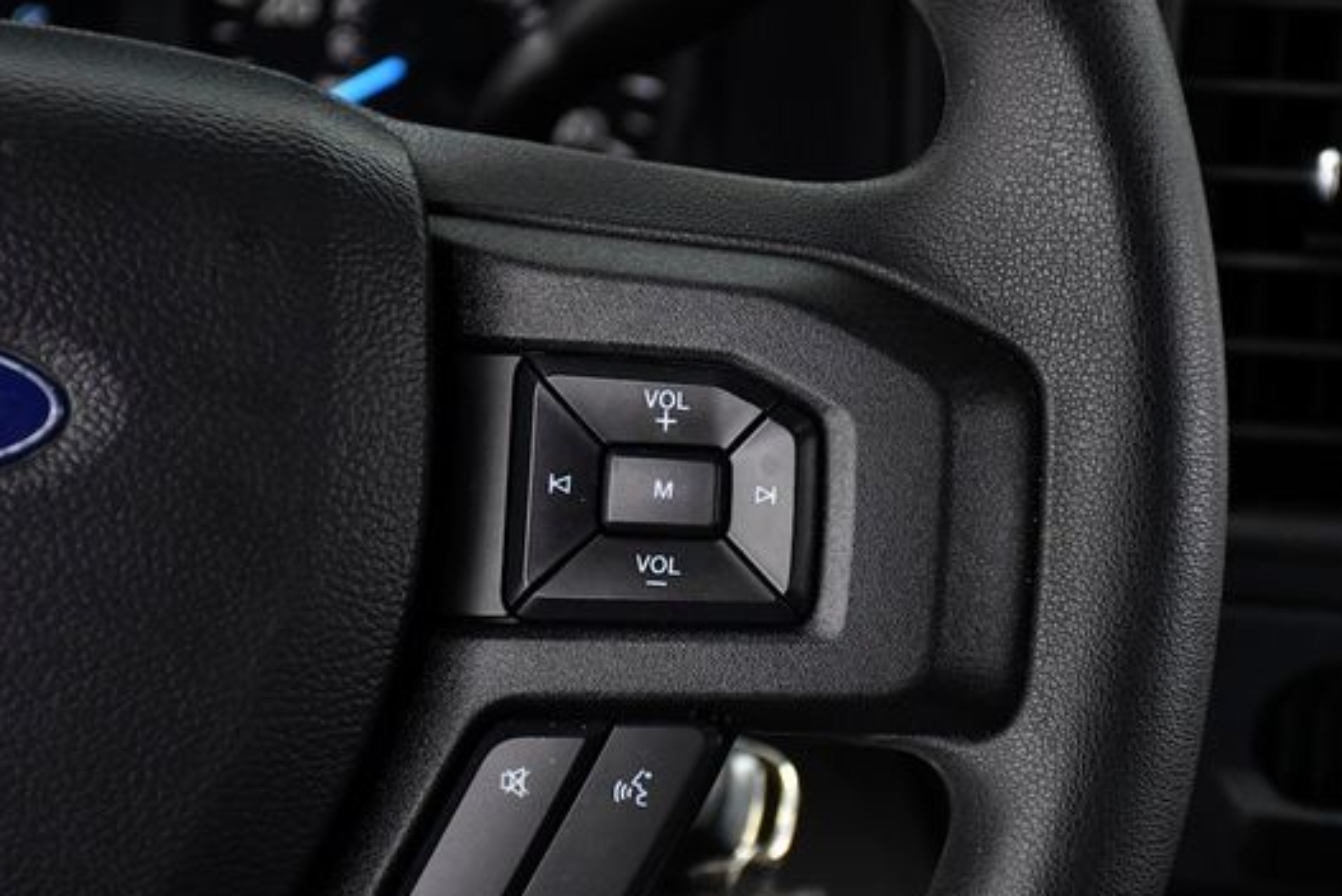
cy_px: 541
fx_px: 3804
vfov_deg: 13.4
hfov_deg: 20.0
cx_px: 667
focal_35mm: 102
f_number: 4.8
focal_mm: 56
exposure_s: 1/100
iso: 2500
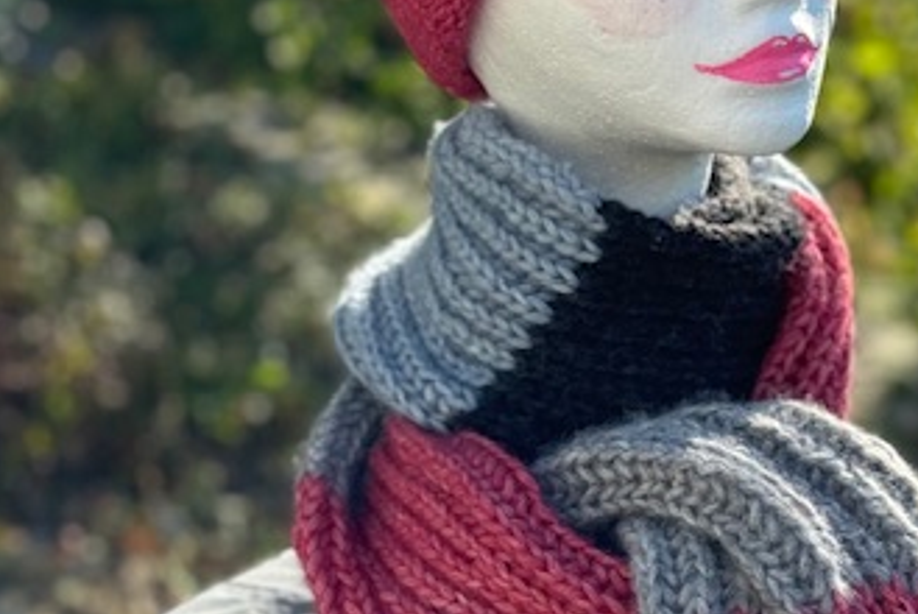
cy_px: 394
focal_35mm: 97
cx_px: 603
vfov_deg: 14.1
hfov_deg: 20.9
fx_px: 2476
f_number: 1.78
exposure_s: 1/1818
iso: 64
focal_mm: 6.76
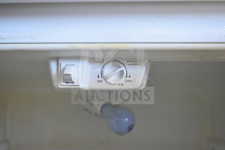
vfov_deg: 28.1
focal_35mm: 48
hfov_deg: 41.1
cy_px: 75
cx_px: 112
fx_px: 300
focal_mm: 32
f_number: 4.5
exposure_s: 1/50
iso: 1800
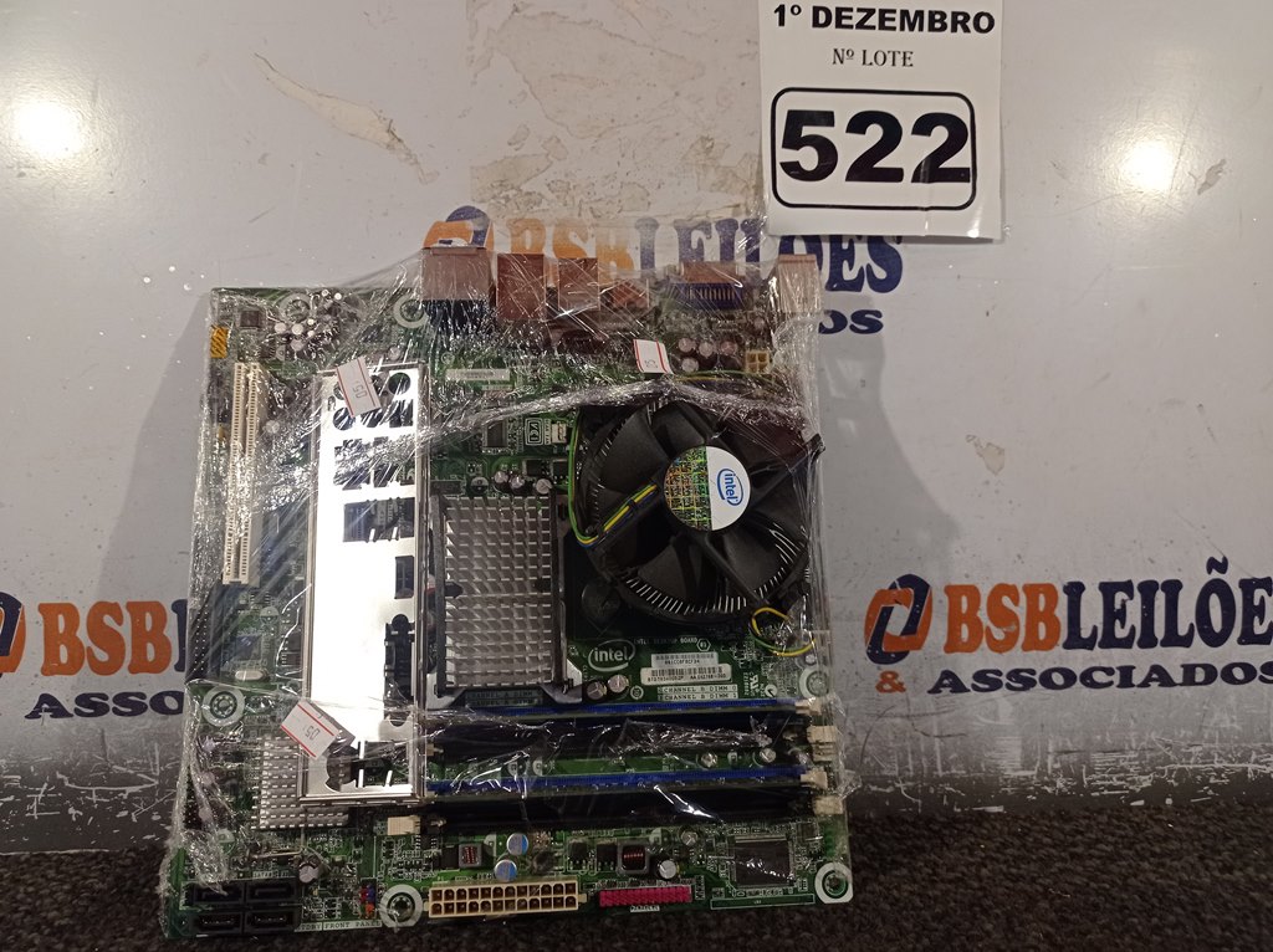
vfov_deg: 49.7
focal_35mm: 28
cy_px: 476
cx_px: 636
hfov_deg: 63.5
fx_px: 1029
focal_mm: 4.7
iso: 103
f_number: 1.79
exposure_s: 1/142
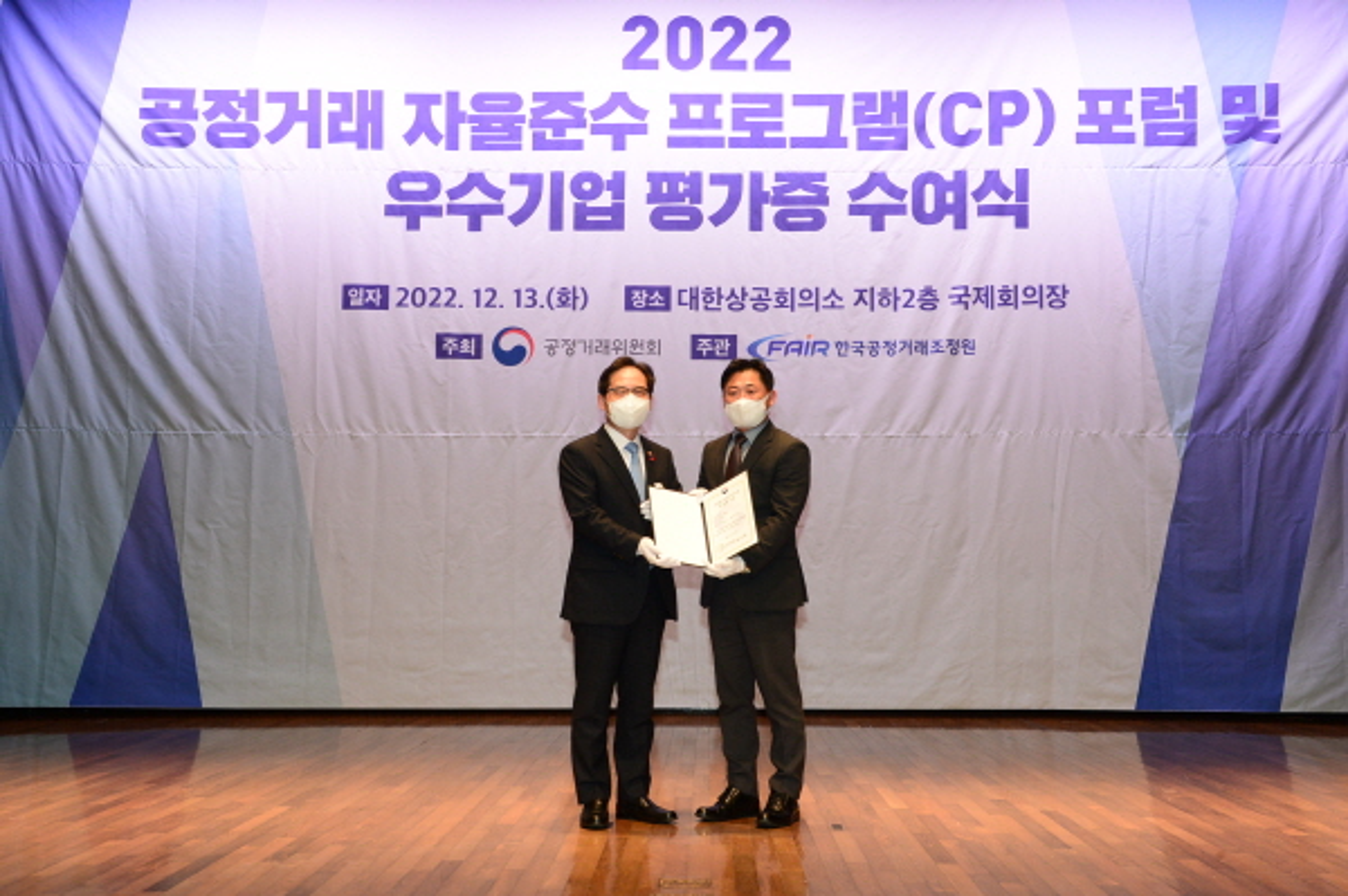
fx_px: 1646
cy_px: 448
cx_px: 674
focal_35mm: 44
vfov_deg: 30.5
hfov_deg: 44.5
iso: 2500
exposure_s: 1/60
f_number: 9
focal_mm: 44
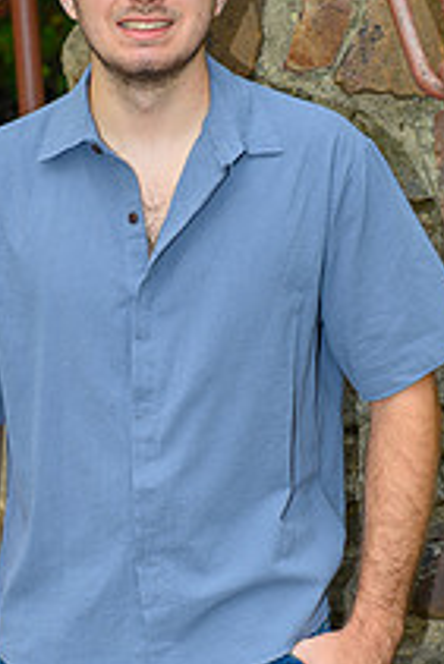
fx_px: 2752
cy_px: 343
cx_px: 179
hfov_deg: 9.2
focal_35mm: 149
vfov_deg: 13.8
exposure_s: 1/60
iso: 200
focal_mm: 70
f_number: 5
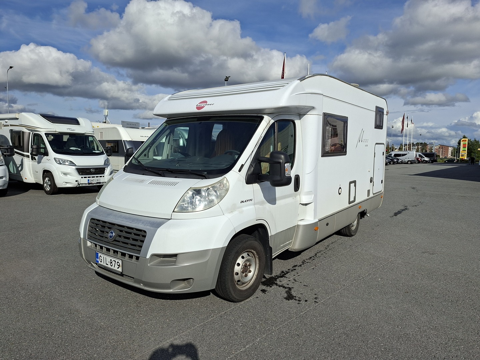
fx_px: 319
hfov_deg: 73.9
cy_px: 180
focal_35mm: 23
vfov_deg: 58.9
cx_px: 240
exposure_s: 1/3717
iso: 40
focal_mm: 5.54
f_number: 1.8
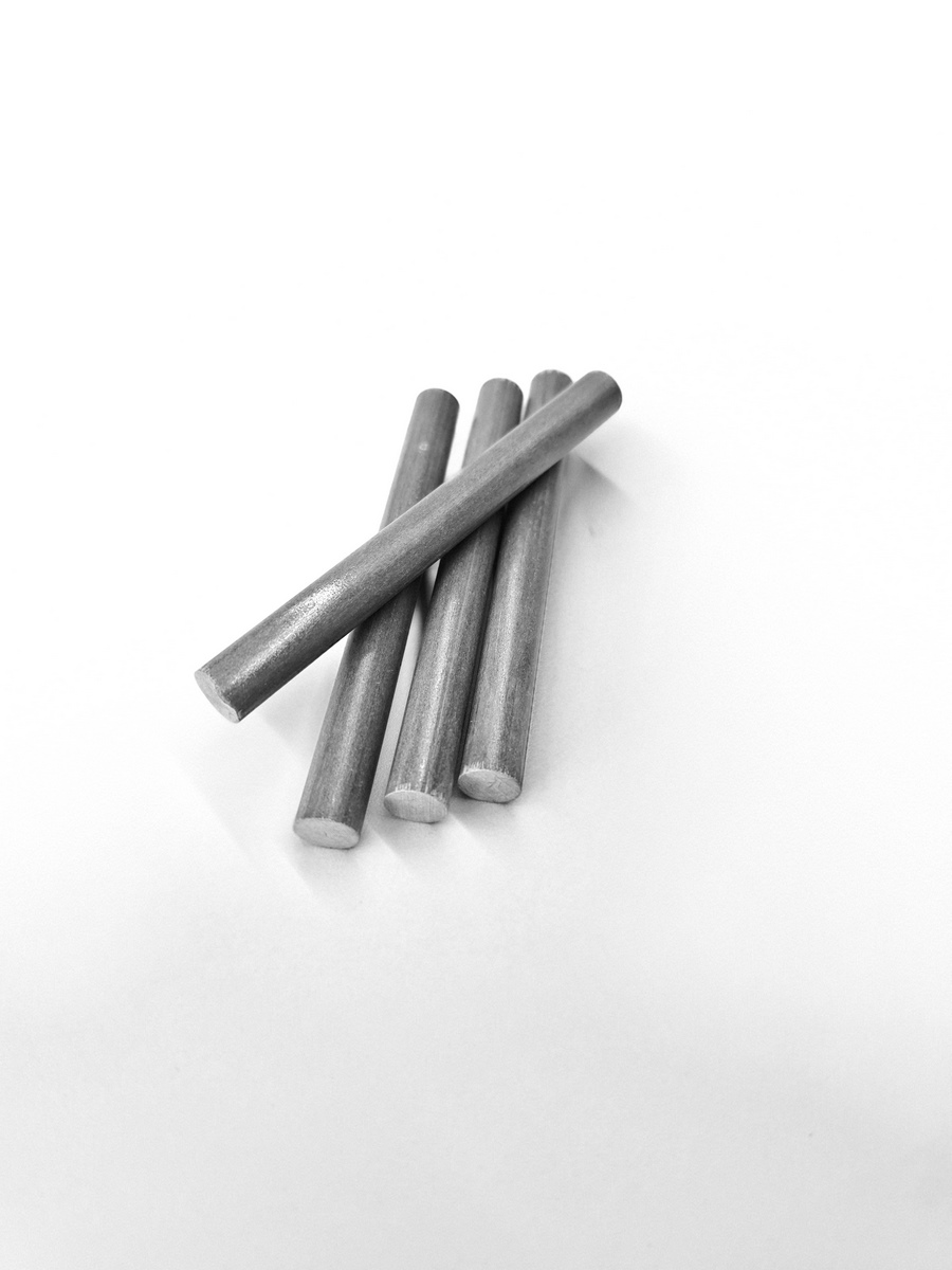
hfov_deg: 58.9
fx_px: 843
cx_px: 476
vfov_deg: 73.9
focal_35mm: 23
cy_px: 635
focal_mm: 6.3
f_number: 1.7
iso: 32
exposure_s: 1/100
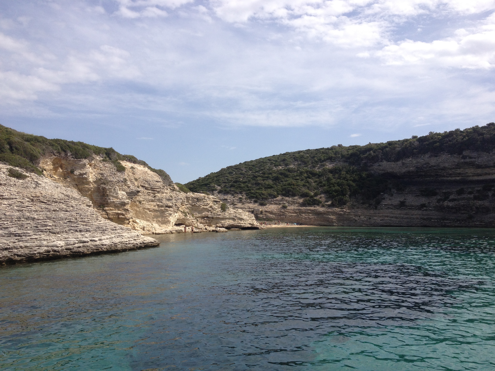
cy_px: 186
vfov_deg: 40.7
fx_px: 500
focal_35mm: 35
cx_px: 248
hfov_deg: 52.6
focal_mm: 4.28
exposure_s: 1/1972
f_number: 2.4
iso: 64
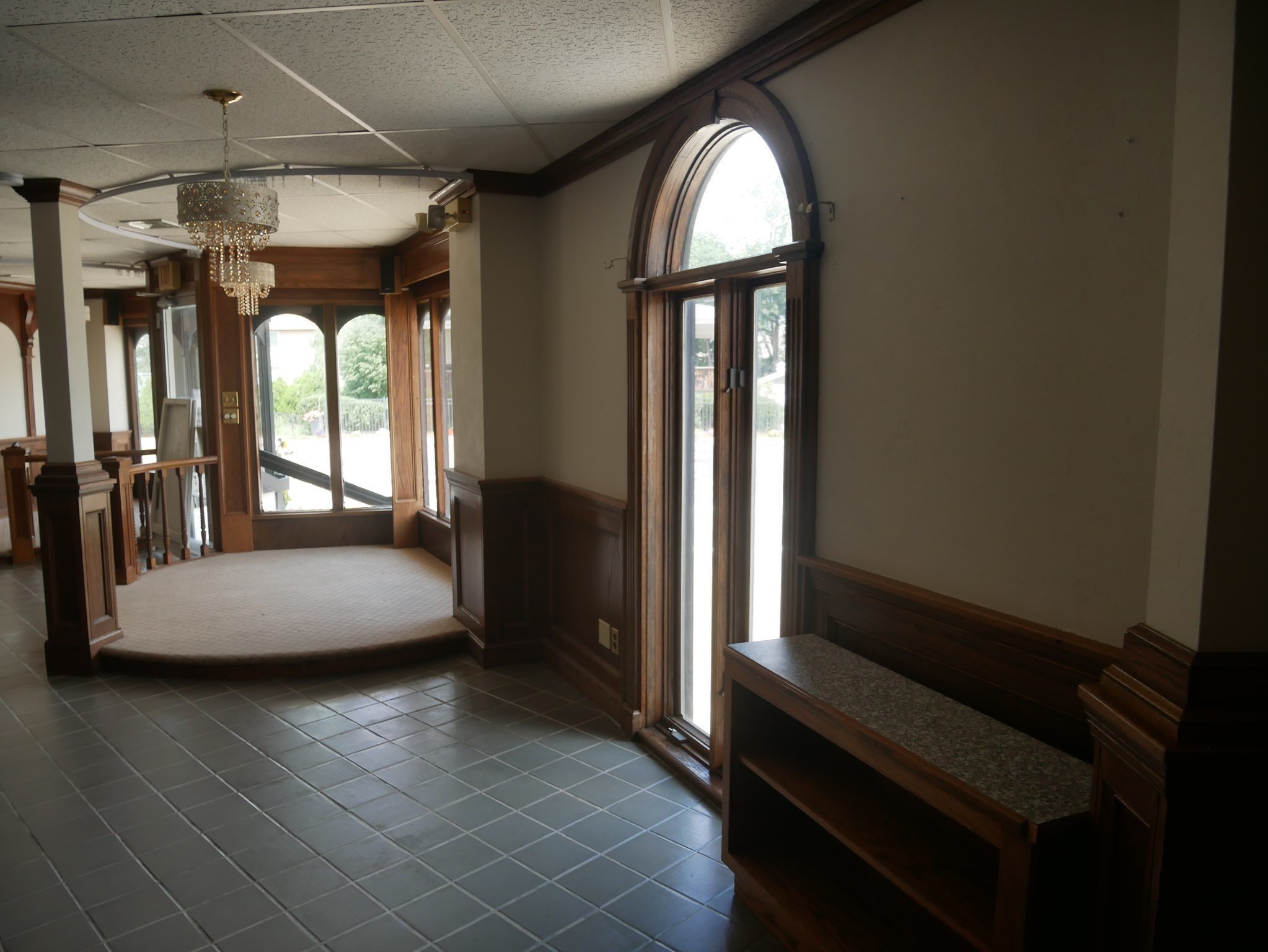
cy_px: 476
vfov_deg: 56.8
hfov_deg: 71.6
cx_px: 634
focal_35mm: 24
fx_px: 879
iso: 200
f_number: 3.5
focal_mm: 12
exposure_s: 1/125
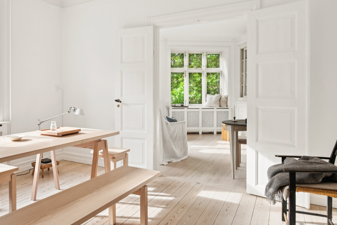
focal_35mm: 27
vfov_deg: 47.9
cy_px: 108
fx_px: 253
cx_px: 128
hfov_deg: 66.4
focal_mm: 19
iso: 640
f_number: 9
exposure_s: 1/100
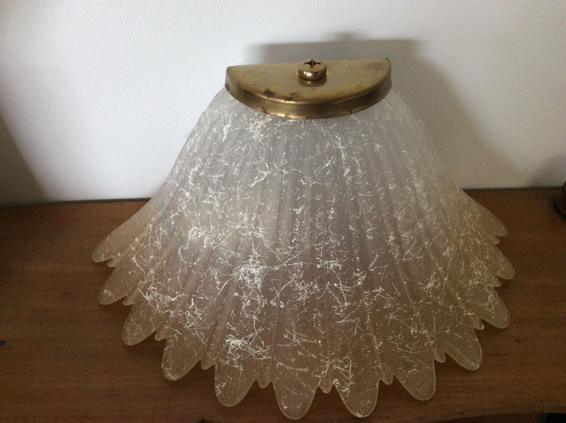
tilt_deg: -45.5
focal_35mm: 32
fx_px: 522
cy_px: 212
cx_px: 283
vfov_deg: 44.1
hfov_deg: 56.9
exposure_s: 1/25
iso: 100
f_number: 2.4
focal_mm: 3.3
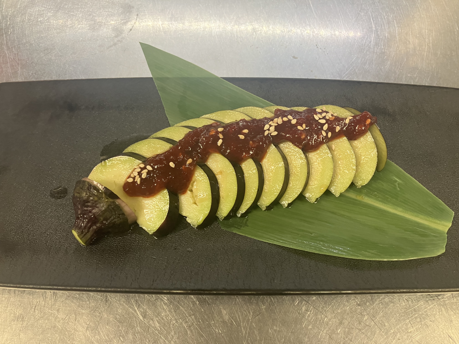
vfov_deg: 49.7
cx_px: 230
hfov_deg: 63.4
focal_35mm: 28
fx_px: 371
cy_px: 172
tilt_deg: -61.3
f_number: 1.8
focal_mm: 3.99
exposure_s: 1/50
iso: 125
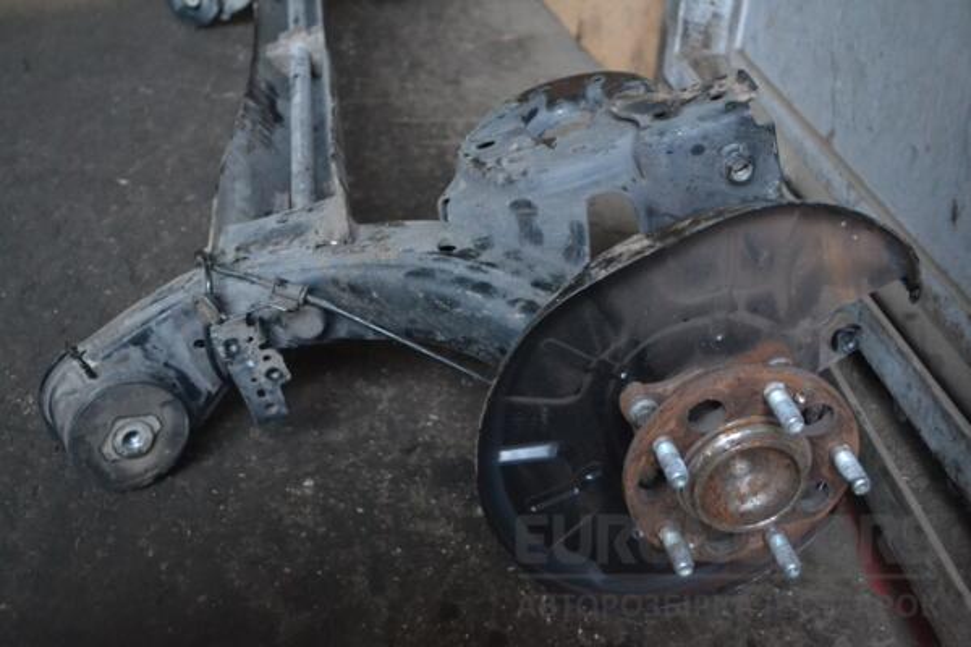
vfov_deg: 30.8
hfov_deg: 45.0
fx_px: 1173
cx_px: 486
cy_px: 324
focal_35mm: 44
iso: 3200
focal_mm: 29
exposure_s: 1/15
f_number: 4.5
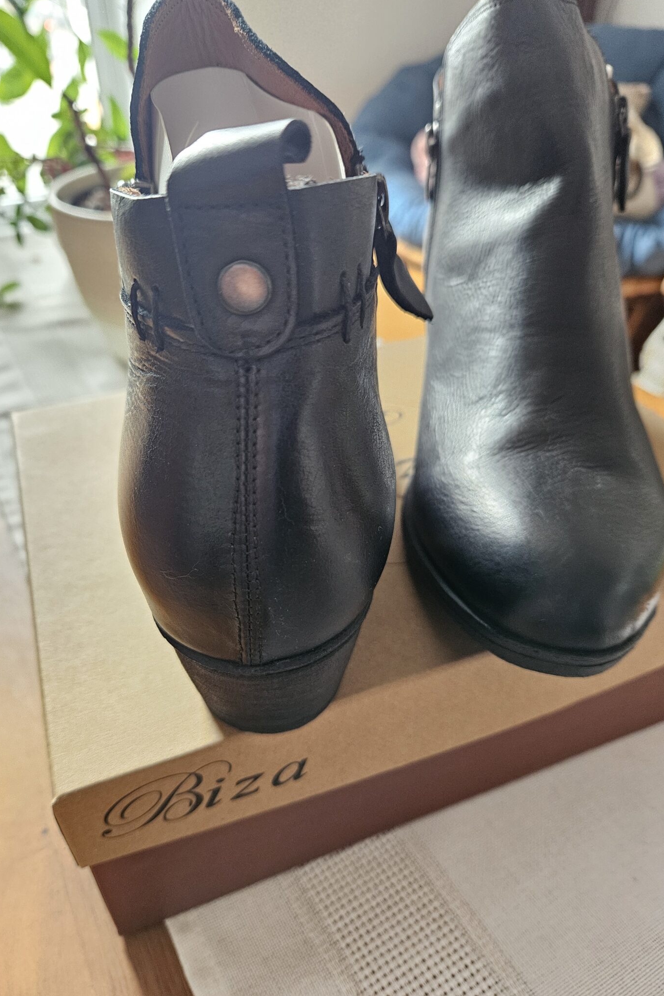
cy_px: 497
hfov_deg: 53.1
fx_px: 664
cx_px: 306
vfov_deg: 73.7
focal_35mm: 24
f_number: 1.8
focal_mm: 5.4
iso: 500
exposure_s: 1/40
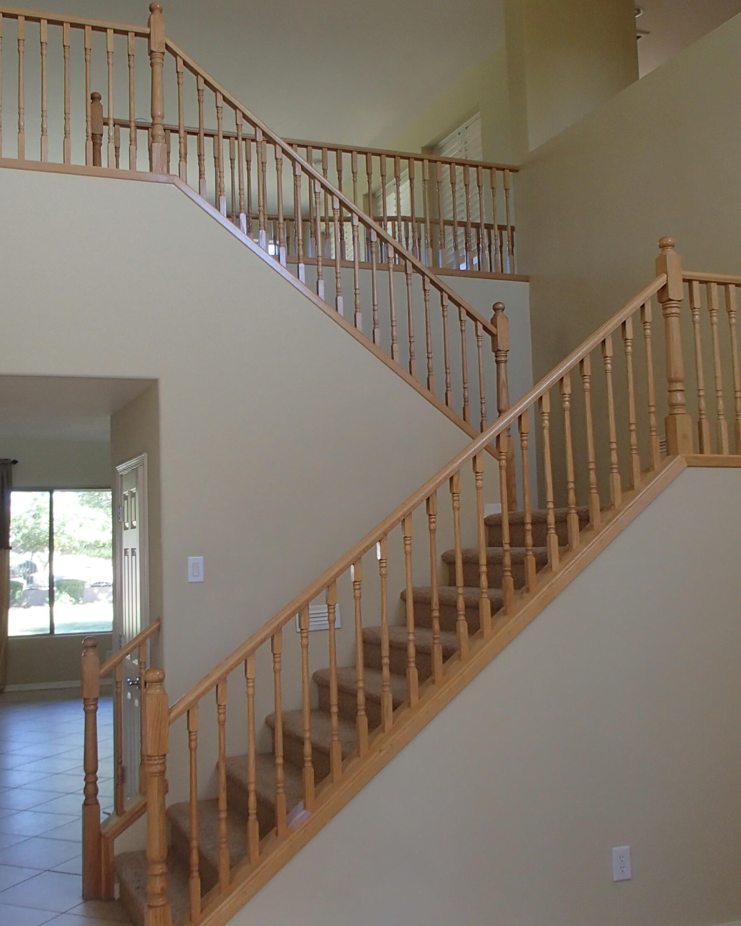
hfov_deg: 40.0
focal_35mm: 37
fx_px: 1014
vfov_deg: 49.1
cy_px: 458
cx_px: 303
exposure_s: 1/50
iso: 200
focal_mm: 5
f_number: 3.9
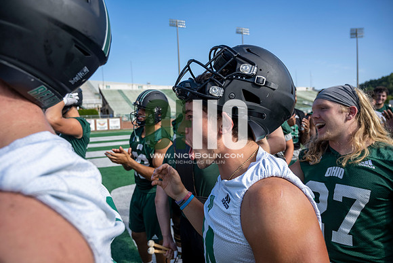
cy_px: 132
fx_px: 262
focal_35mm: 24
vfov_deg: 53.2
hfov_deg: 73.7
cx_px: 196
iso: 250
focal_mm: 24
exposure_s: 1/1250
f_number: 4.5
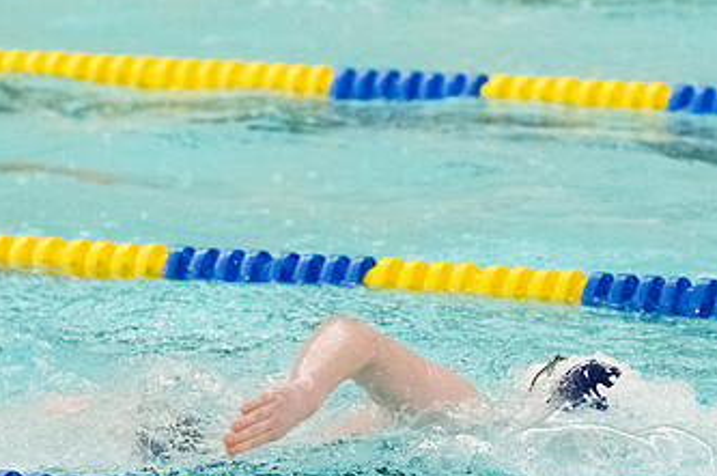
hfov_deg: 4.2
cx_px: 515
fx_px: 9884
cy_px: 360
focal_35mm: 497
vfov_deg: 2.8
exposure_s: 1/1250
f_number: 4.5
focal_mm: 190
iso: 8000
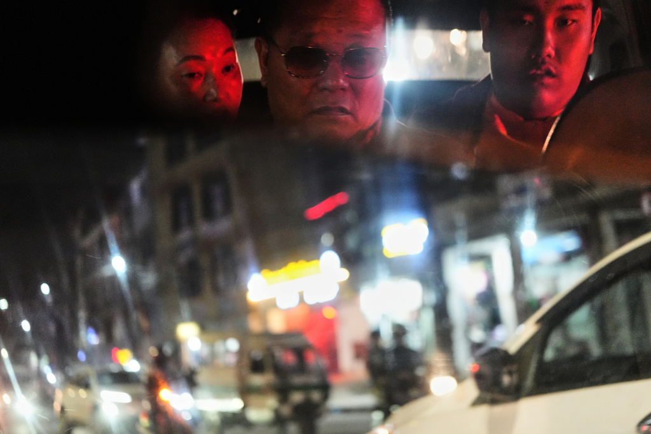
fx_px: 904
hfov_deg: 39.6
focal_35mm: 50
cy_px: 217
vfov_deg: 27.0
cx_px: 326
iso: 6400
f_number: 2.8
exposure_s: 1/125
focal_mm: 50
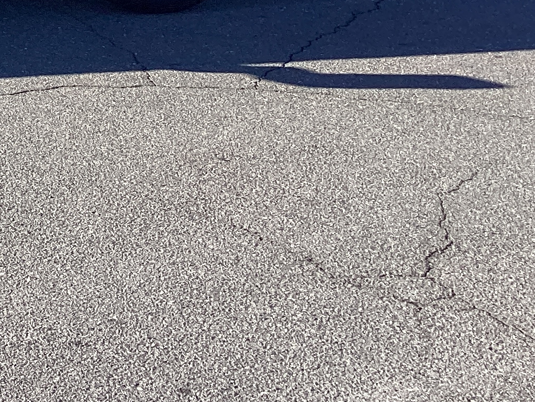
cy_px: -117
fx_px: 1530
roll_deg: -0.2
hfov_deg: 17.7
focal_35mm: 99
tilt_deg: -7.0
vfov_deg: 14.3
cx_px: -274
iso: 25
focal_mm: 3.3
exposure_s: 1/747
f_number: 2.4
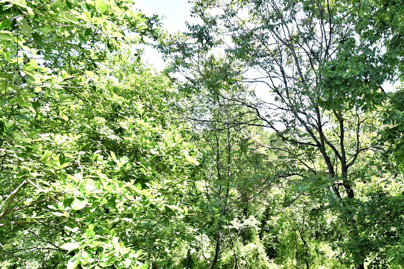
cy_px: 191
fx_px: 258
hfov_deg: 71.5
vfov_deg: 53.4
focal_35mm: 23
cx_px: 297
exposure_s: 1/1000
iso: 5000
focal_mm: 10
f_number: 9
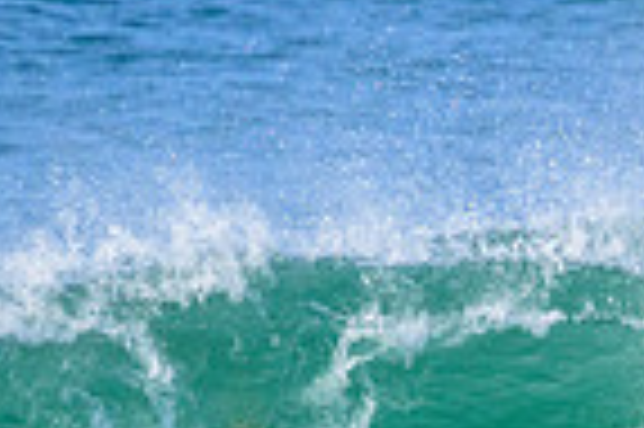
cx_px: 1189
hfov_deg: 0.6
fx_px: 57929
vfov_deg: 0.4
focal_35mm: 3242
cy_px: 448
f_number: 11
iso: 2200
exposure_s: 1/2000
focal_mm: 800
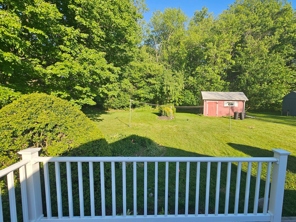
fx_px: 137
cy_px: 114
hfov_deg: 94.0
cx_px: 168
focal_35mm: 16
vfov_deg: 78.1
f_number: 2.2
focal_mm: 2.2
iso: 50
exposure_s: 1/907
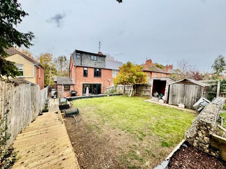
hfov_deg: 102.1
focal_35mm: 14
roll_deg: -1.9
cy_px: 84
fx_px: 91
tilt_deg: -5.0
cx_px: 113
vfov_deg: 85.7
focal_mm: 2.22
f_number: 2.2
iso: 80
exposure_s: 1/99
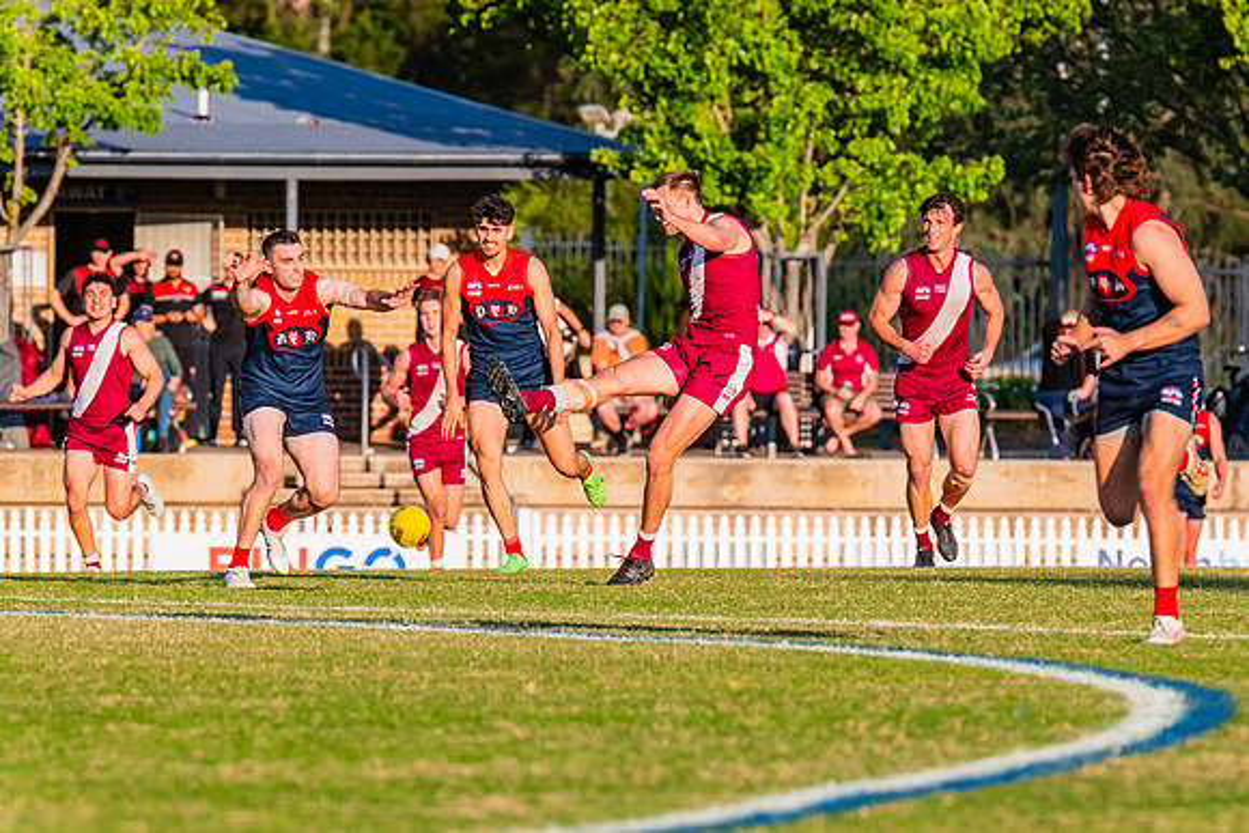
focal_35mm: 495
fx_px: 17183
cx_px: 704
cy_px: 438
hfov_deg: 4.2
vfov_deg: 2.8
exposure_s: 1/1000
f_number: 10
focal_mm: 420
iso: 800
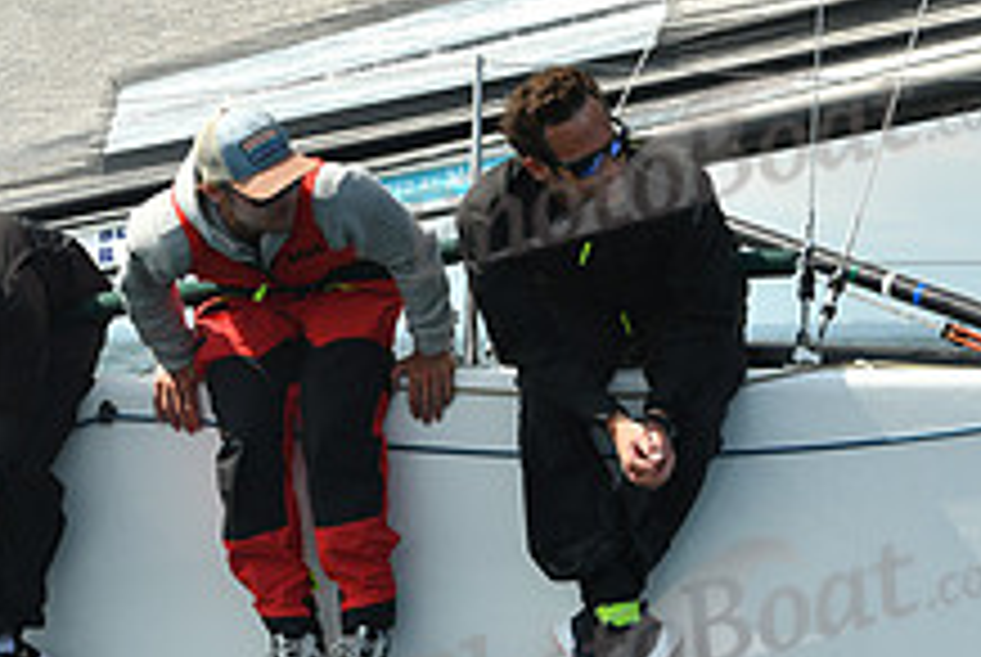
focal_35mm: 239
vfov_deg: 5.8
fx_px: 6521
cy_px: 461
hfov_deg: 8.6
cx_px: 171
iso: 320
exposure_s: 1/1600
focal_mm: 90
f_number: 7.1
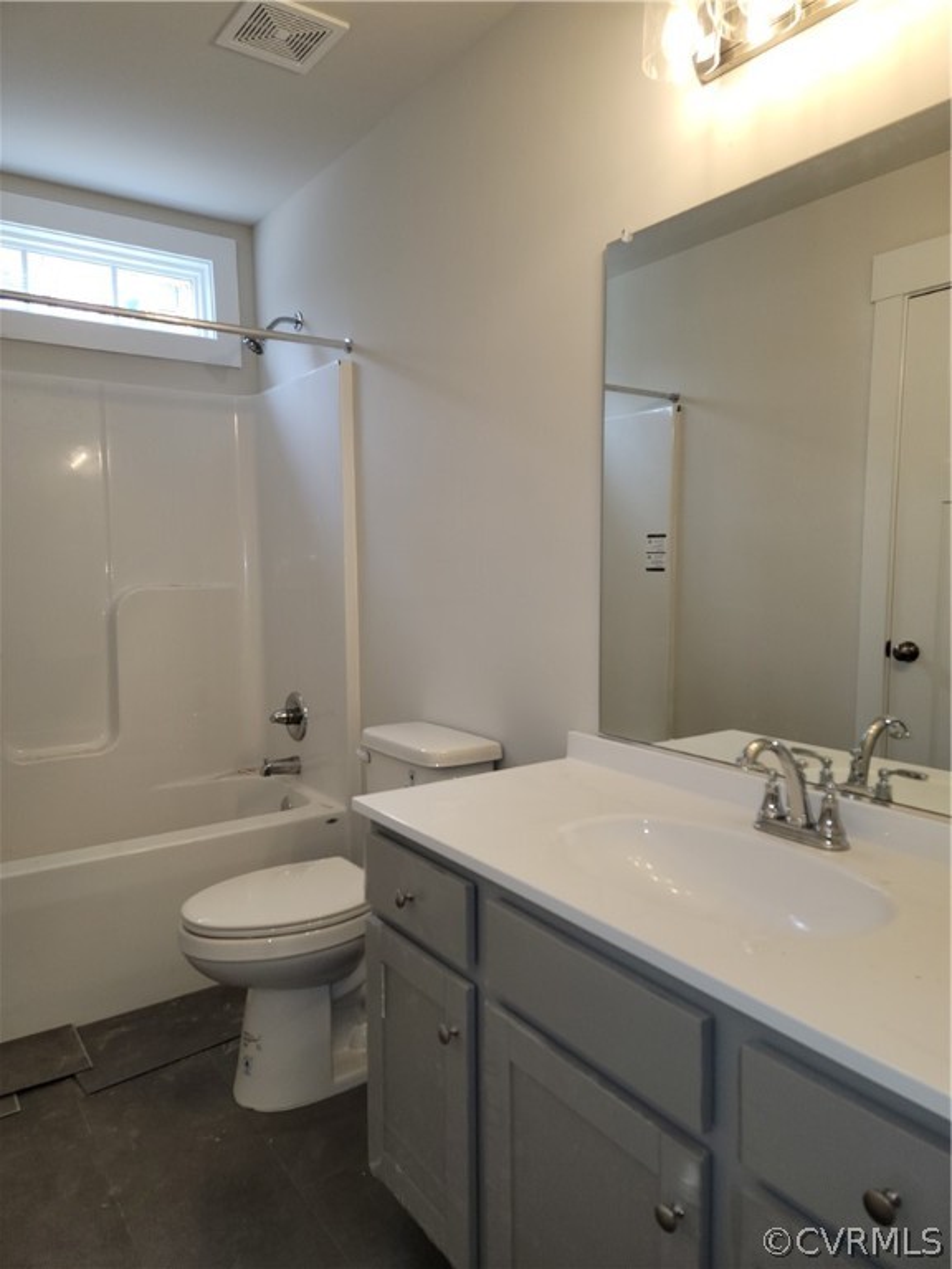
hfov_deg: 56.8
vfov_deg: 71.6
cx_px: 476
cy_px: 634
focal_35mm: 24
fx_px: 880
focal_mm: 6.7
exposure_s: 1/60
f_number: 1.8
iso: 64
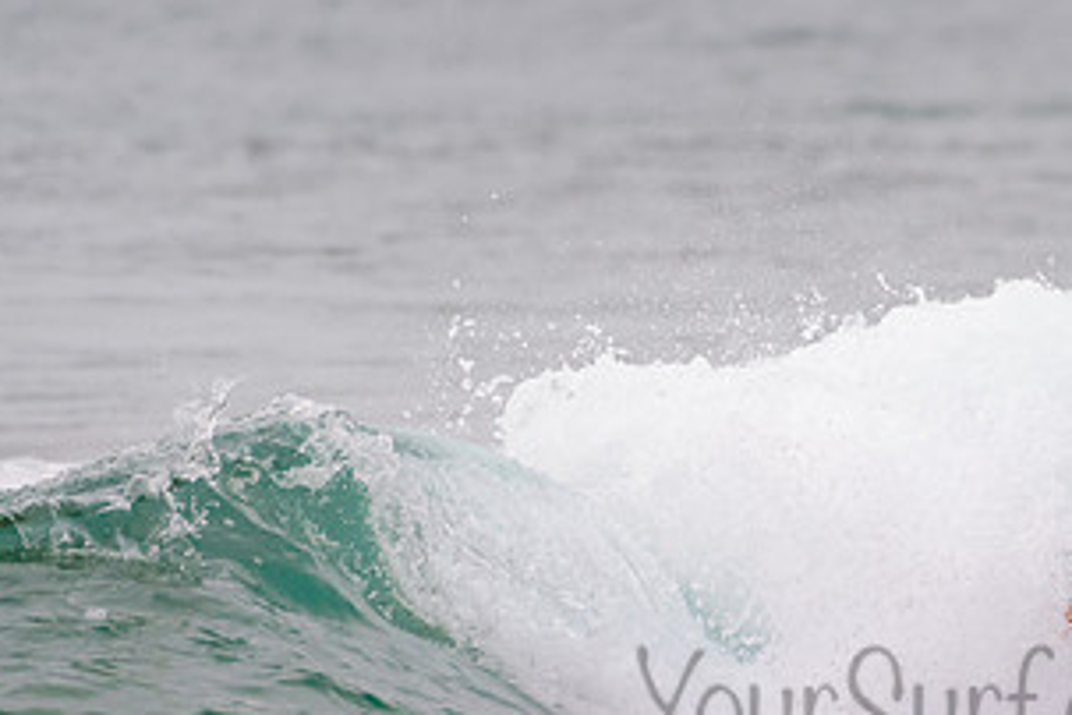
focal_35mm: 1174
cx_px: 1124
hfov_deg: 1.8
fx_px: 34956
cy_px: 516
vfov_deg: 1.2
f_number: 5.6
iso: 360
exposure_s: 1/800
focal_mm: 500
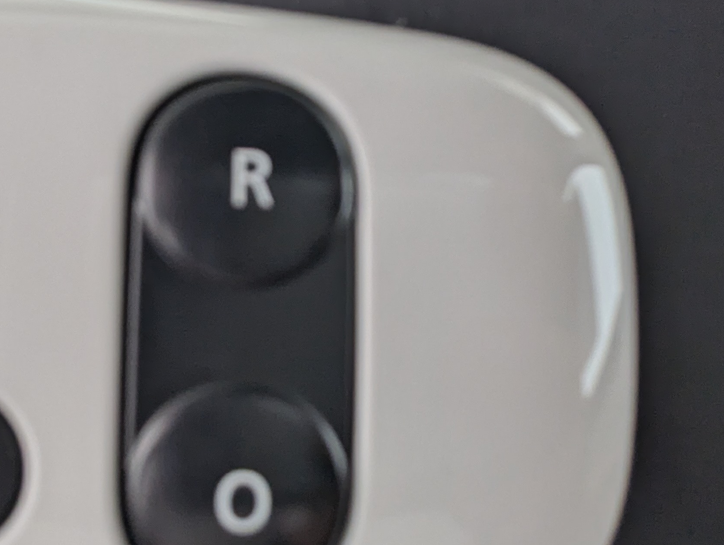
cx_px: 159
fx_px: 817
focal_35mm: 39
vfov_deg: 36.8
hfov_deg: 45.7
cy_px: 238
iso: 63
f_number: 2.2
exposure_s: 1/99.1
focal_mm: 2.35
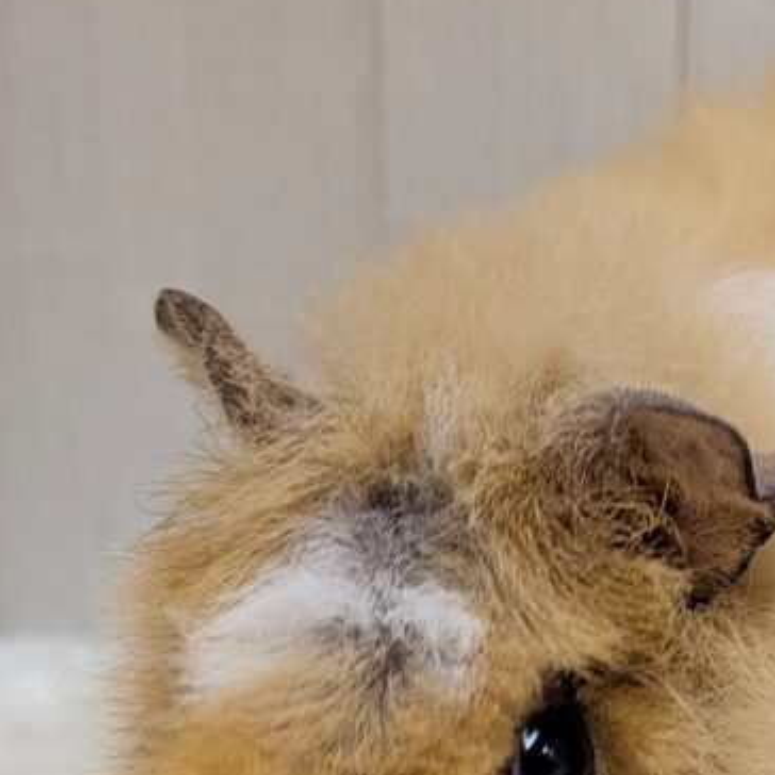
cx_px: 611
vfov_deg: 24.4
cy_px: 590
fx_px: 1773
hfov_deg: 24.3
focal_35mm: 70
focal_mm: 4.53
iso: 107
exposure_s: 1/100
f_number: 1.7
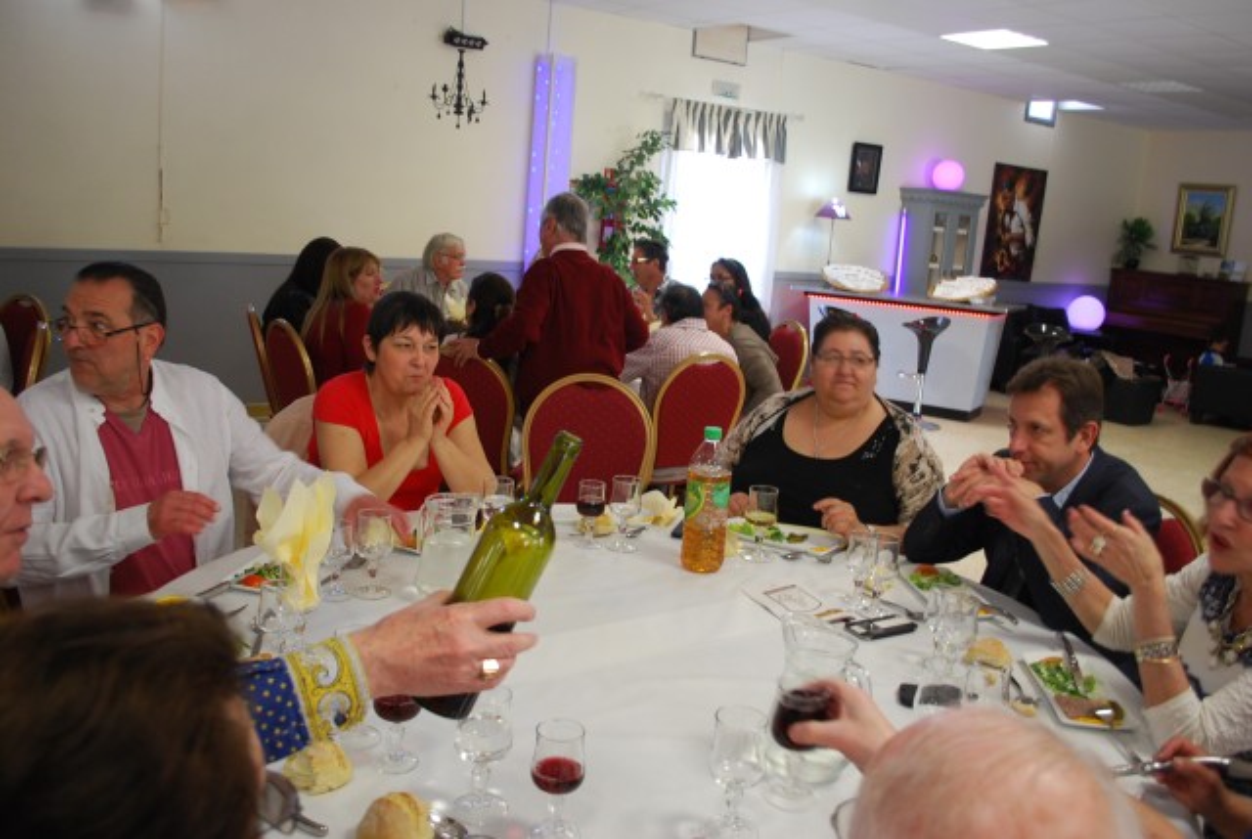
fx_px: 1045
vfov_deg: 43.8
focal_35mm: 30
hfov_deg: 61.8
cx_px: 626
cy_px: 420
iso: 400
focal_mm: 20
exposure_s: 1/30
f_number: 3.8
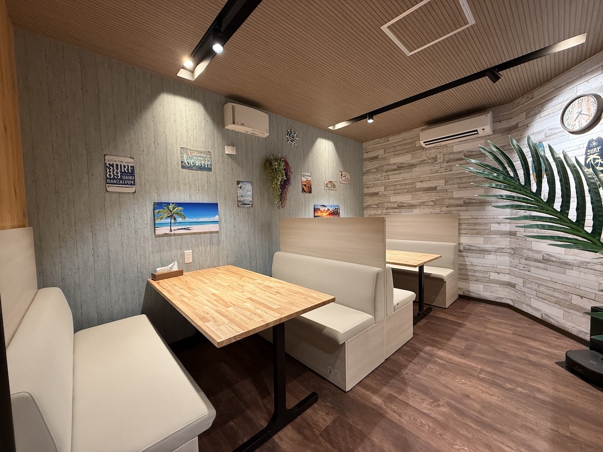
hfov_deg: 102.1
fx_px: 244
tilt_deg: -2.9
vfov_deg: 85.7
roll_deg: +1.4
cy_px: 226
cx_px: 302
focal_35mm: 14
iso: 160
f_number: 2.2
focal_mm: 2.22
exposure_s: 1/50
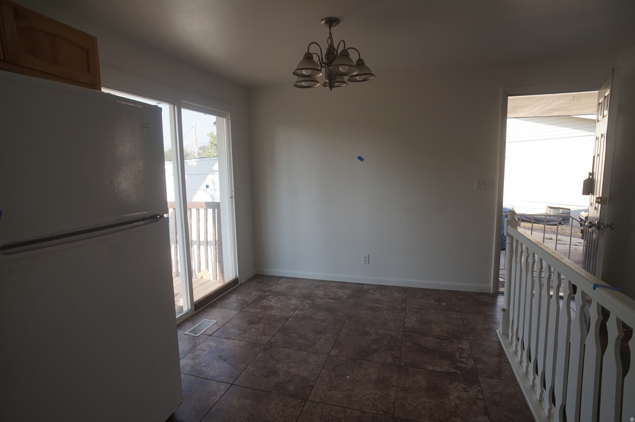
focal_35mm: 24
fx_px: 423
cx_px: 318
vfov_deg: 53.1
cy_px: 211
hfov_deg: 73.8
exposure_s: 1/80
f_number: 5.6
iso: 100
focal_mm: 16
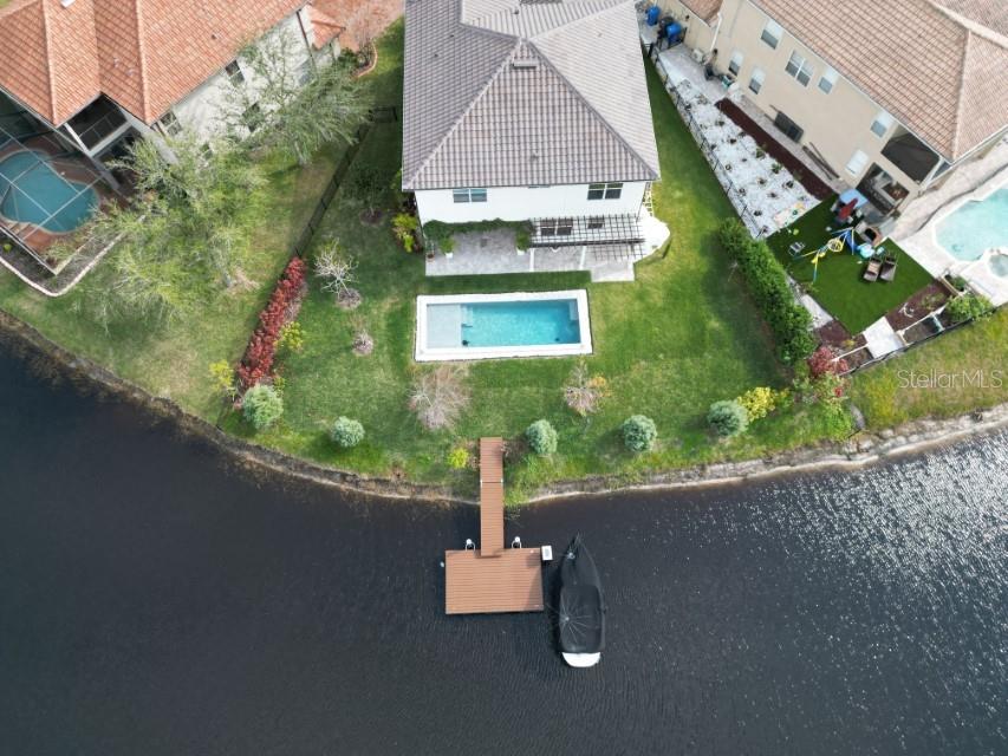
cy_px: 378
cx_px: 504
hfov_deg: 71.6
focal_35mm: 24
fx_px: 699
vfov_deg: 56.8
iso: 150
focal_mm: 6.72
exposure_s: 1/1000
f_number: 1.7
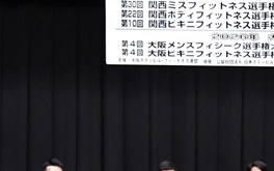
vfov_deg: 4.7
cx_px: 345
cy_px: 258
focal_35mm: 278
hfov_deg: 7.5
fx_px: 2076
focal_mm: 62
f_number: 5.6
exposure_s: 1/400
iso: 8000
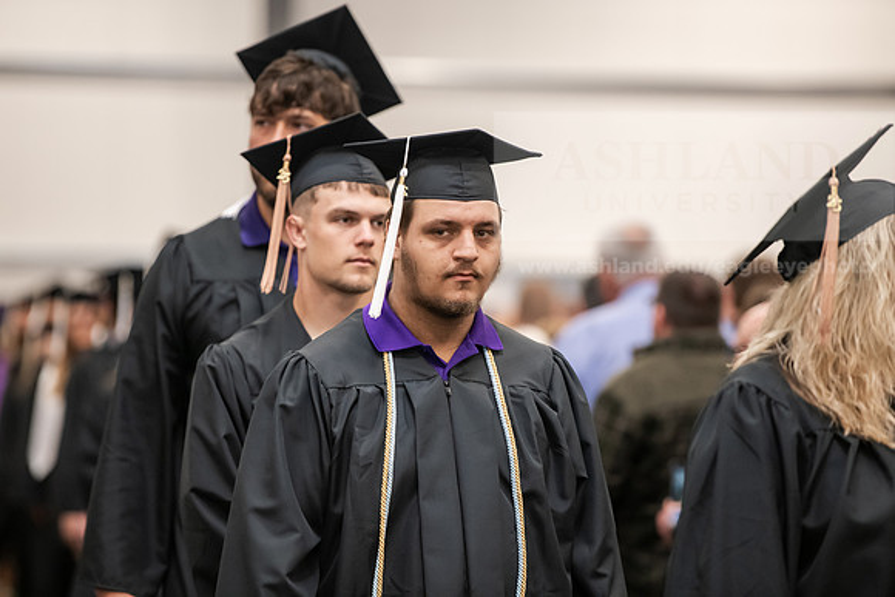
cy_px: 298
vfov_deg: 7.0
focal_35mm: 195
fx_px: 4849
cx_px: 448
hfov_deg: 10.5
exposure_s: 1/200
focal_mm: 195
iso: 2500
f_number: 3.2
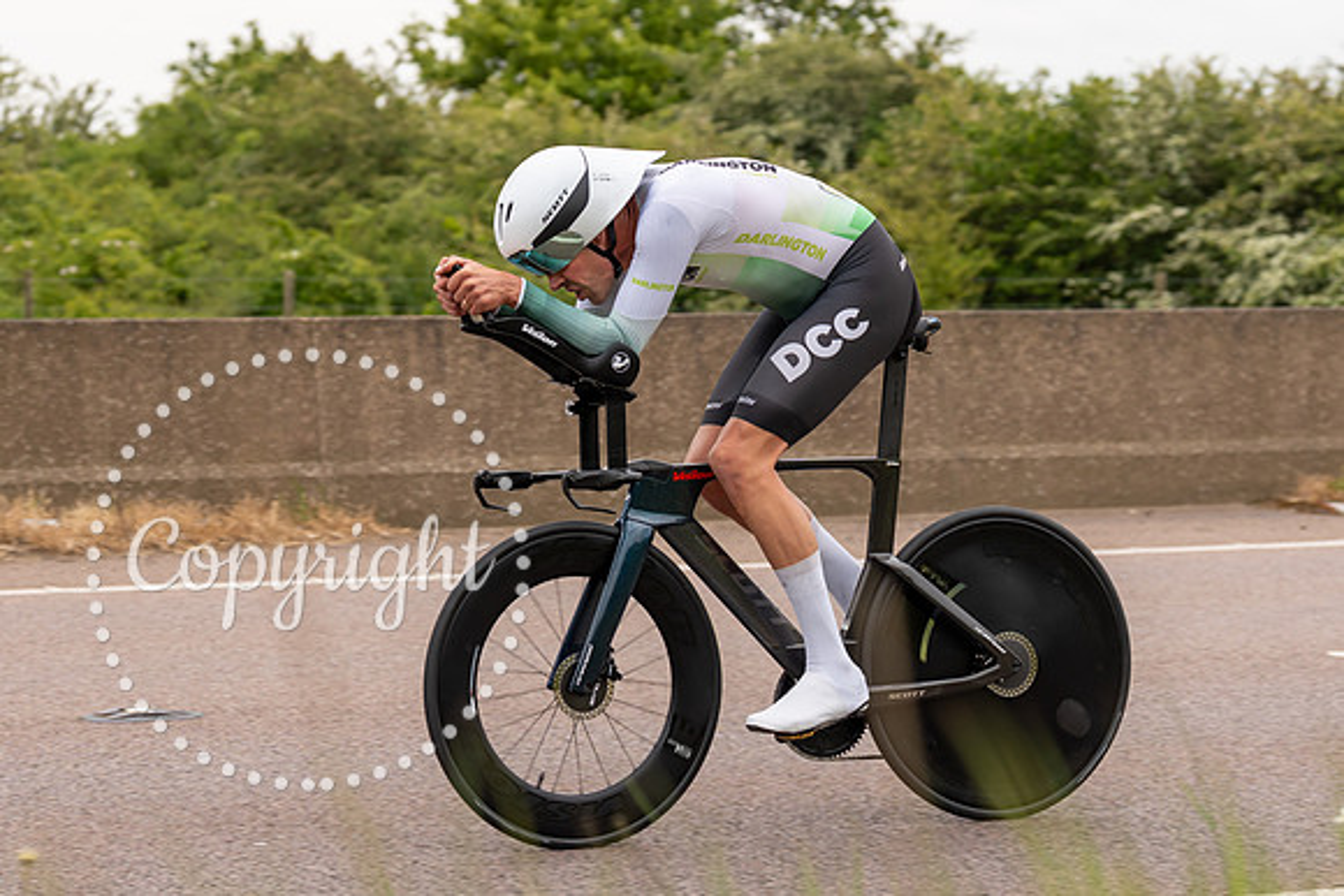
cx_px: 520
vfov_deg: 12.6
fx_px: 4051
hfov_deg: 18.8
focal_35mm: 109
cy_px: 349
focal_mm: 70
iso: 250
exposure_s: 1/1000
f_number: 3.5
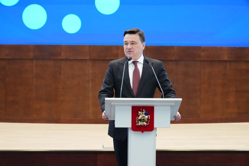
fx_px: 485
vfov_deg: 19.5
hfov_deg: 28.8
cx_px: 124
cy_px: 83
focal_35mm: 70
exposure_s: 1/40
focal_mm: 70
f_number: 7.1
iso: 3200
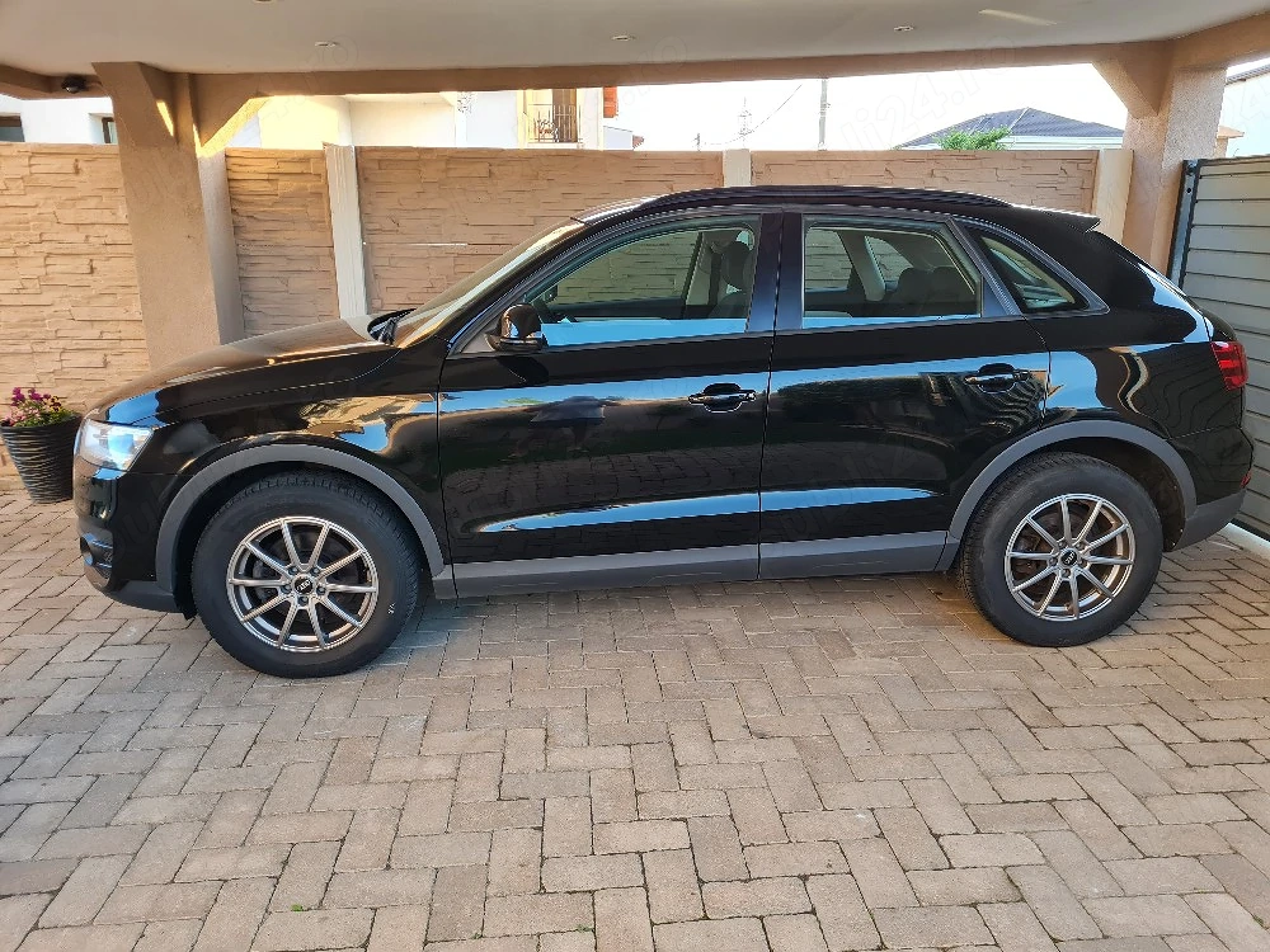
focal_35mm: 26
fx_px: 954
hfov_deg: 67.3
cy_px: 476
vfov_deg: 53.1
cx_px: 635
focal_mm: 5.4
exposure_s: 1/100
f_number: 1.8
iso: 80
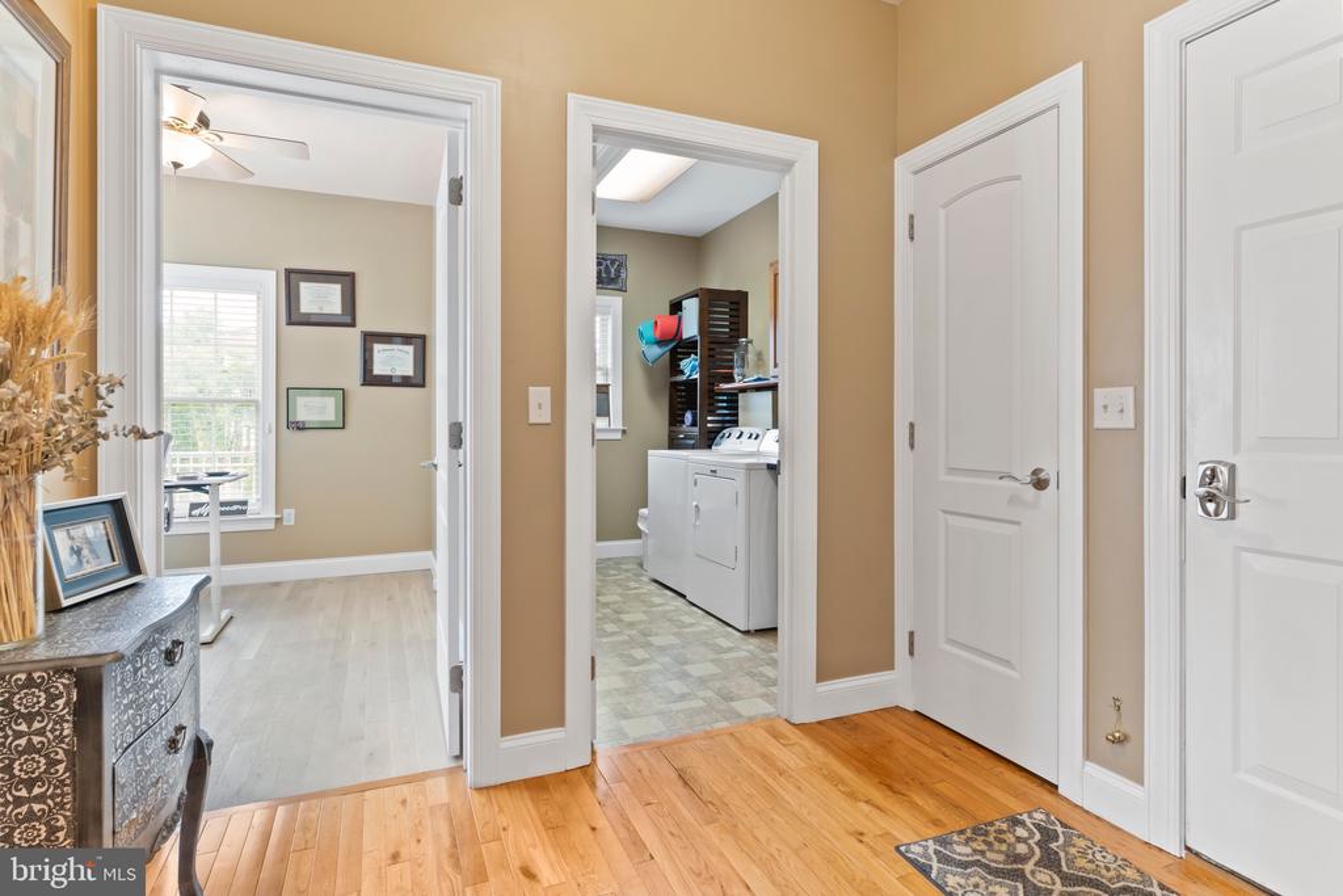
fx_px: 672
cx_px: 672
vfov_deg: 67.4
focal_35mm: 18
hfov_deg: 90.0
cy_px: 448
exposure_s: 1/4
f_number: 8
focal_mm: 18
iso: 500
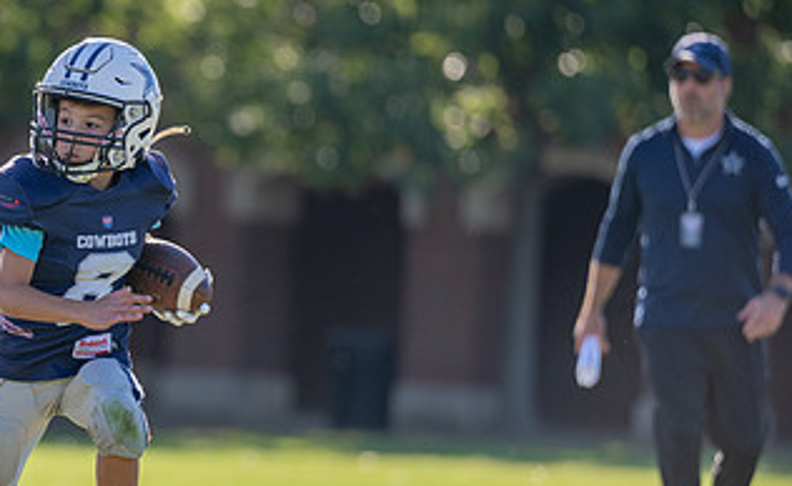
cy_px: 268
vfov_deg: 2.7
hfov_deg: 4.4
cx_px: 82
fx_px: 10266
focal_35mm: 478
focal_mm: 200
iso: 100
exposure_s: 1/1250
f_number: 2.8
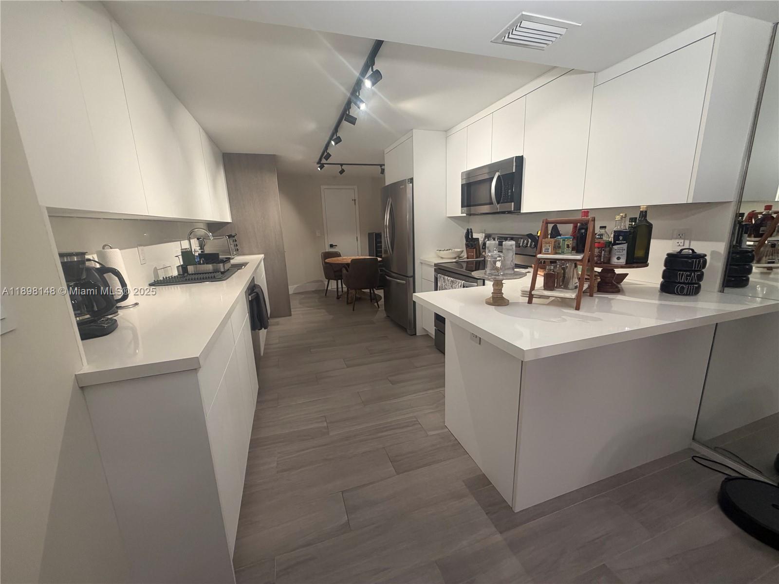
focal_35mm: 14
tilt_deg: -12.2
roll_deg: +2.1
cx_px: 390
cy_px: 292
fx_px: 315
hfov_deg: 102.1
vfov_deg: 85.7
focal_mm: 2.22
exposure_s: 1/60
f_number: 2.2
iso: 160
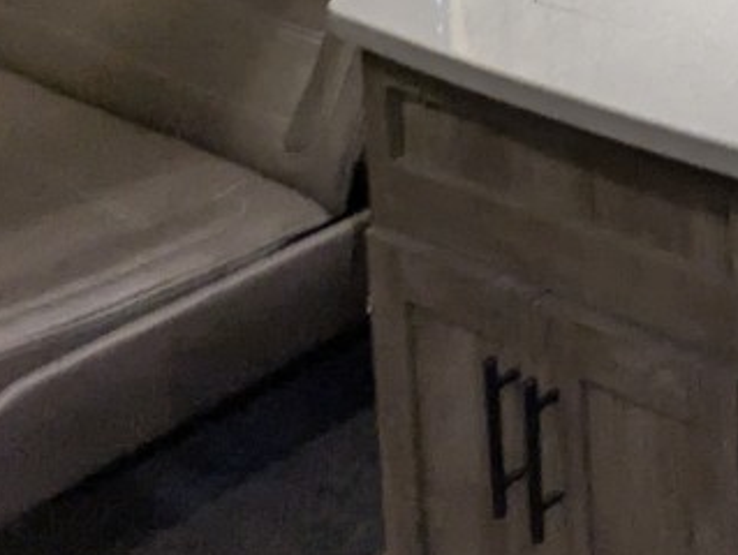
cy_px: -497
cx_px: 1193
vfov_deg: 16.8
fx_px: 1494
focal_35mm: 70
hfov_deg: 21.7
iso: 272
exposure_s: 1/40.7
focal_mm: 2.35
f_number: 2.2
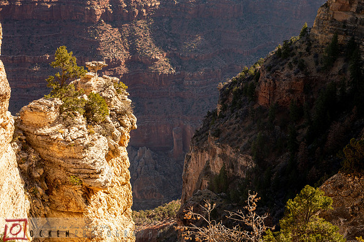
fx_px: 485
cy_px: 121
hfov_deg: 41.1
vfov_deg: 28.0
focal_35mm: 48
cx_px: 182
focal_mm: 48
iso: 400
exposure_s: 1/800
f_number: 8
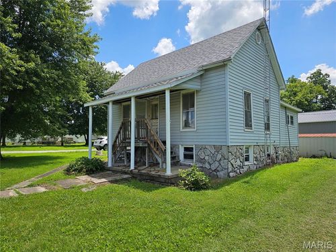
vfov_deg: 58.9
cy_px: 126
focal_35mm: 23
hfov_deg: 73.9
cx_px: 168
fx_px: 223
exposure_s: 1/779
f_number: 1.7
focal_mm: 6.3
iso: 10
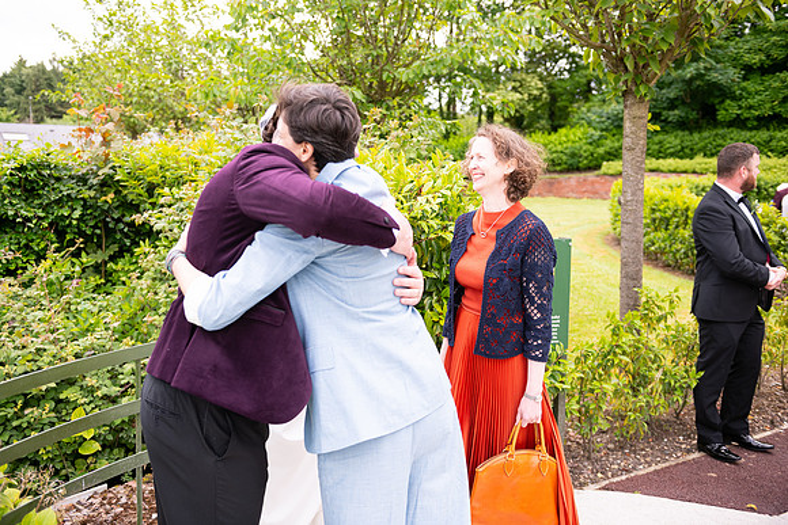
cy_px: 262
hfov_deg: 55.8
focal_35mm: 34
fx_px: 744
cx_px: 394
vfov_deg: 38.9
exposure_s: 1/800
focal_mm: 34
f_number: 3.5
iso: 250
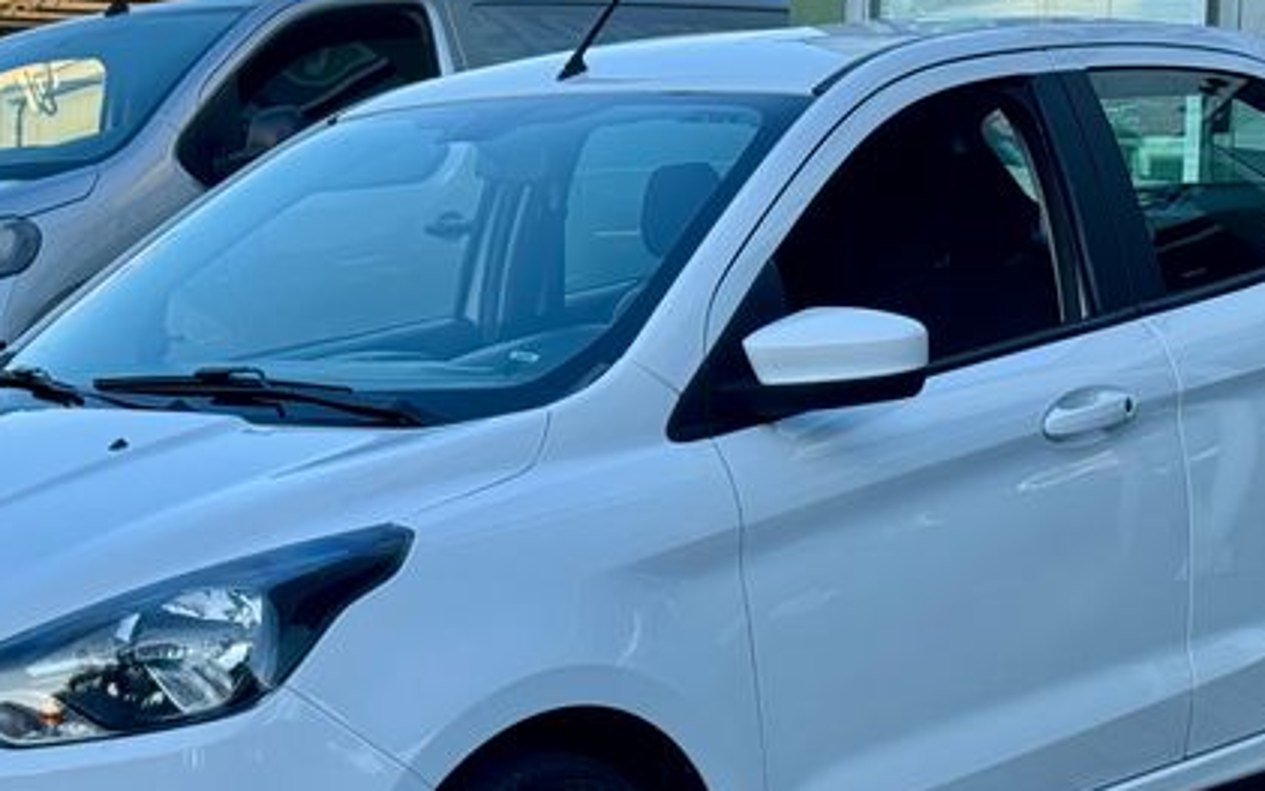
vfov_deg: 13.3
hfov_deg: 21.2
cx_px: 532
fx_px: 3378
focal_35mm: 98
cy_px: 532
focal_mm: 6.76
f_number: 1.78
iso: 64
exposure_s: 1/514
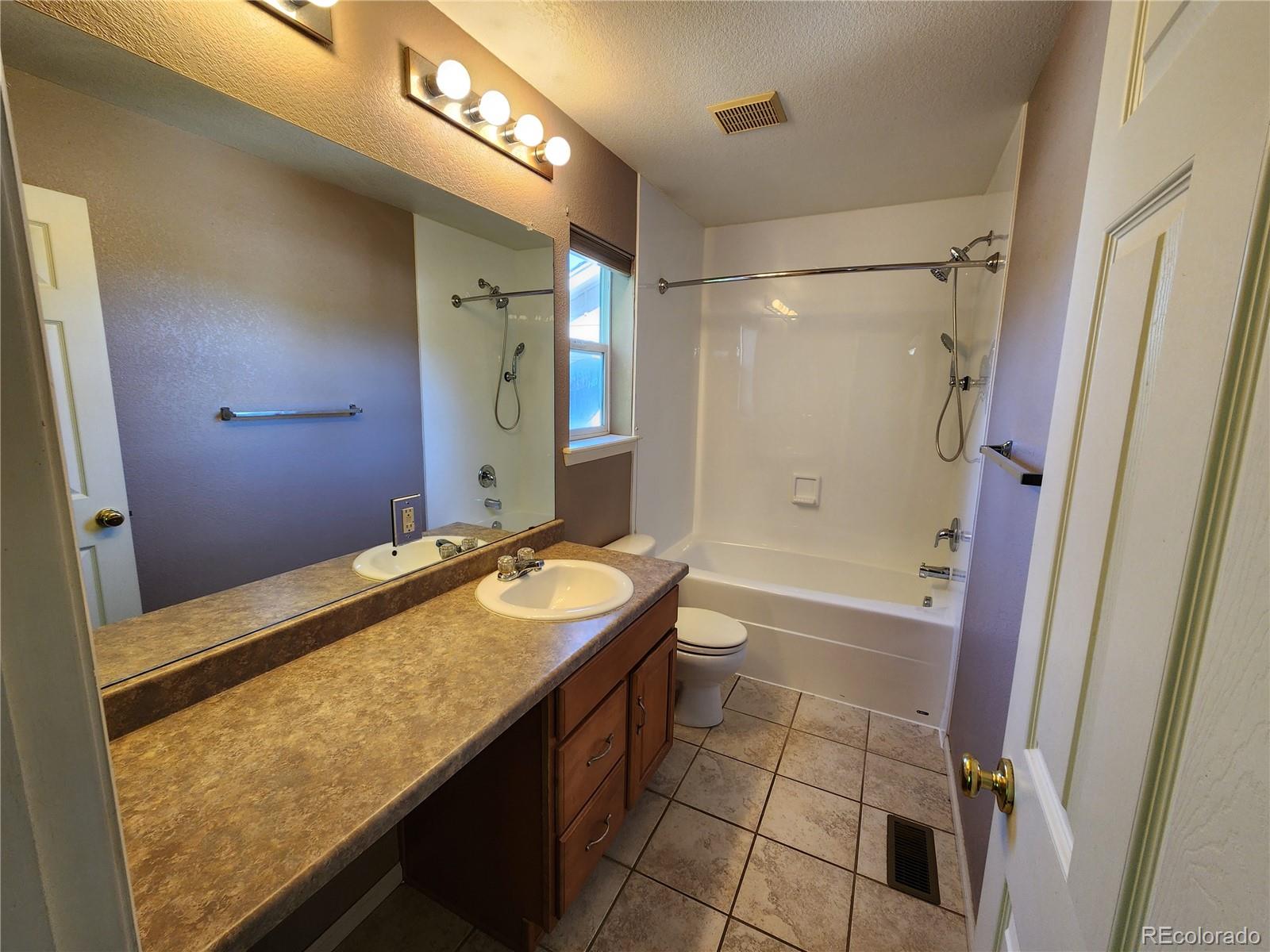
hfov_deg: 106.2
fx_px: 477
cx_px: 635
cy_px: 476
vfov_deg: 89.9
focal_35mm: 13
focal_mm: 2.2
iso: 100
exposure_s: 1/60
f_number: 2.2
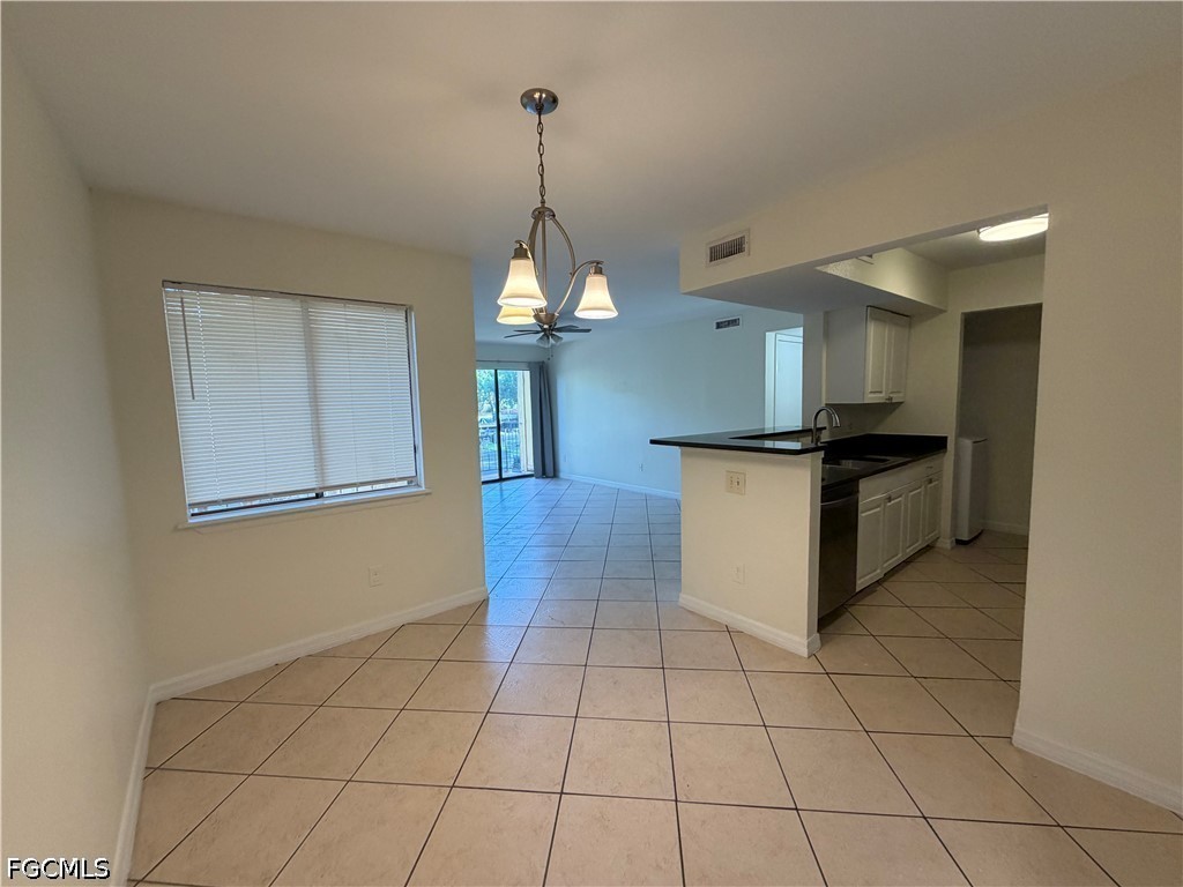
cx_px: 592
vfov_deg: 85.7
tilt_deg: -5.5
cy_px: 444
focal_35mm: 14
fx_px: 478
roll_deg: +1.6
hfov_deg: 102.1
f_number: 2.2
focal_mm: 2.22
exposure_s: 1/120
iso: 250
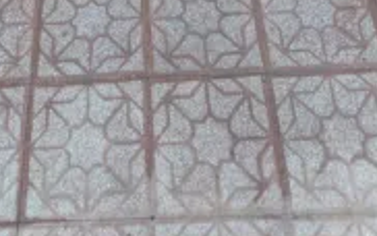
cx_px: 128
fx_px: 576
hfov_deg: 35.9
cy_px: -166
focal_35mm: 56
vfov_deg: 18.9
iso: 320
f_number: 1.8
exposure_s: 1/50
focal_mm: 5.23
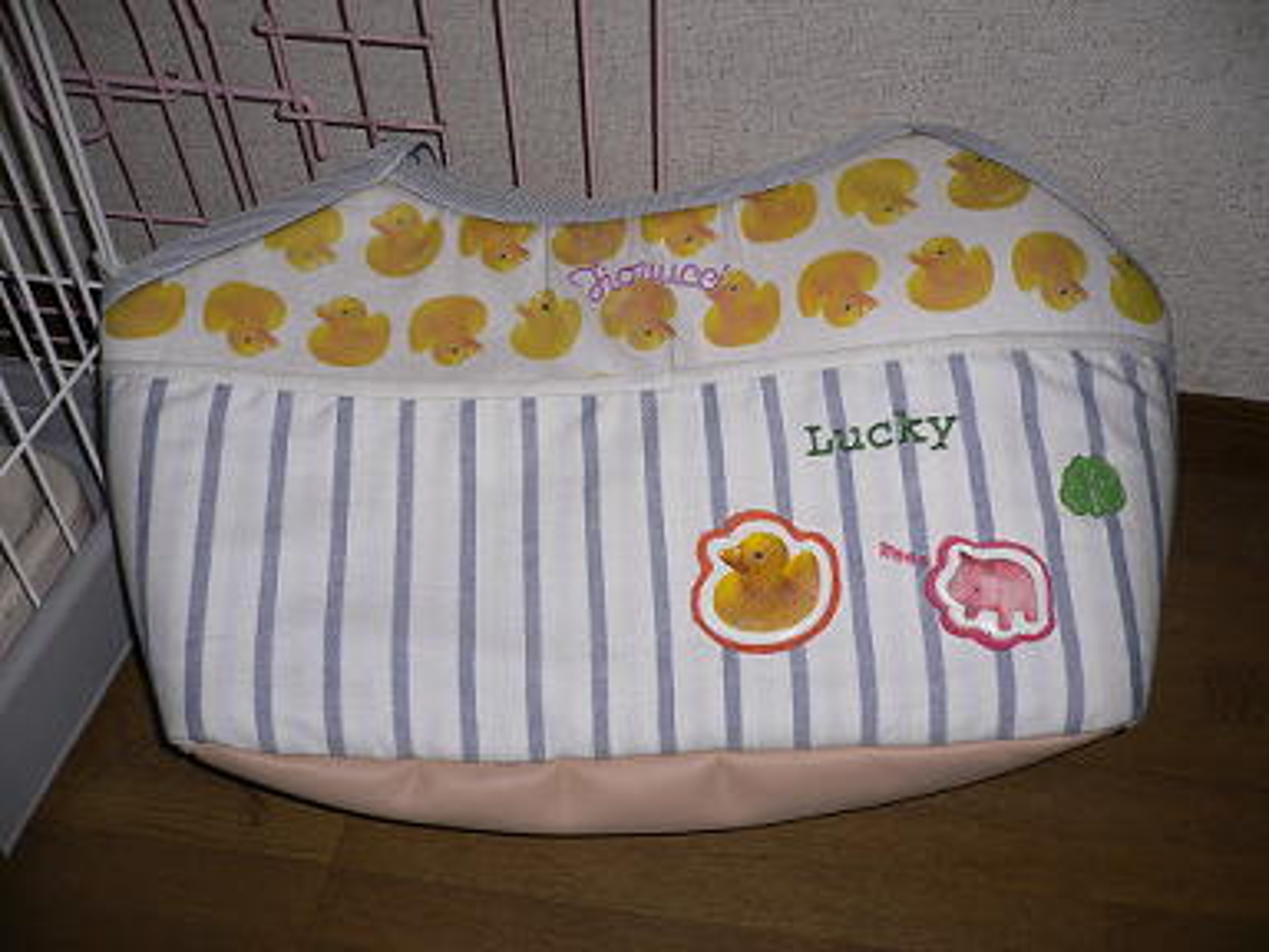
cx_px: 634
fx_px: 1283
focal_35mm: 35
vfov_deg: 40.7
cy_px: 476
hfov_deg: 52.6
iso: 80
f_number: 2.8
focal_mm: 5.8
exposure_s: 1/60
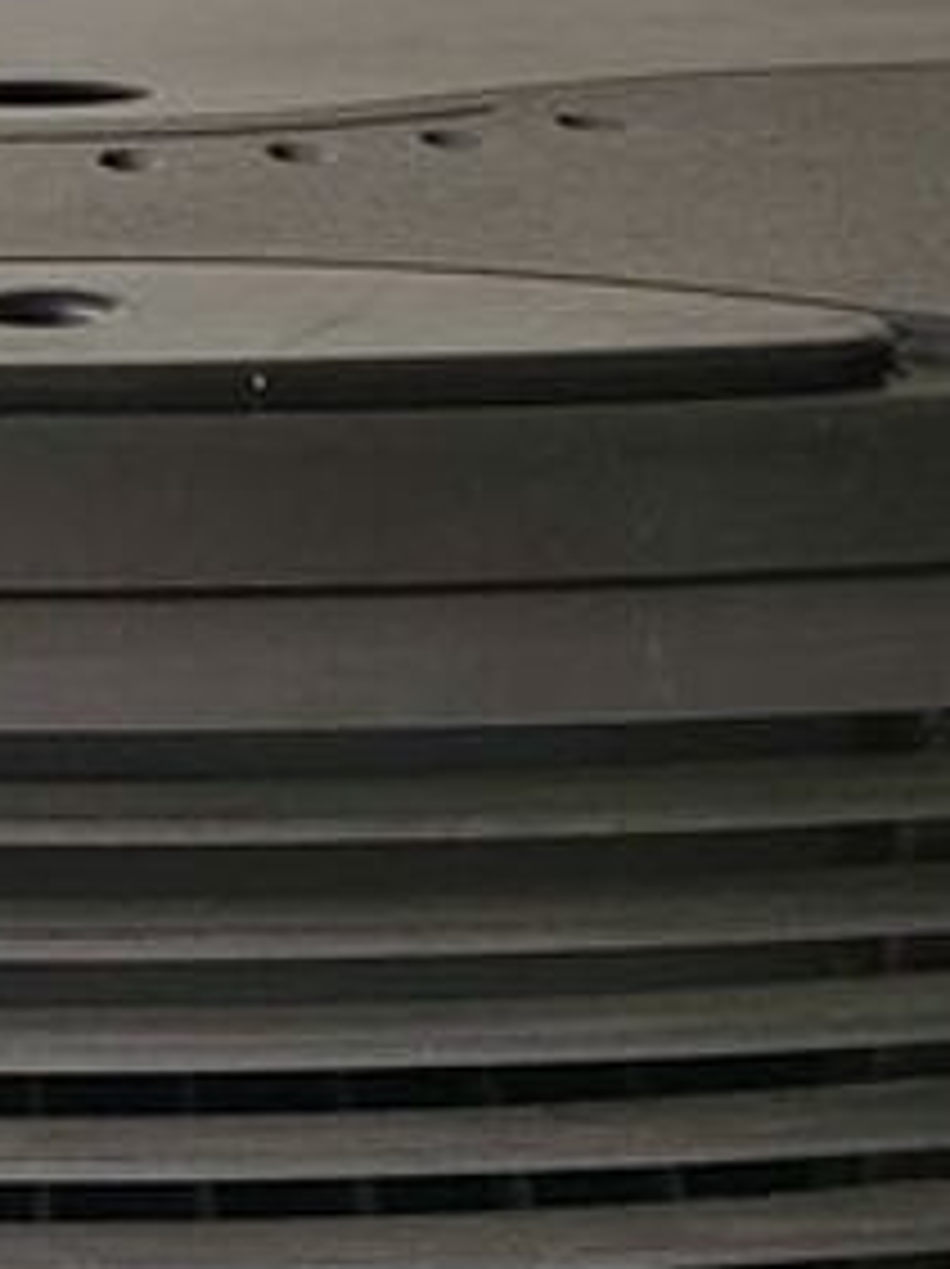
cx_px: -149
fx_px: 4508
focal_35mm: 123
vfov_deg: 13.6
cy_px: 2554
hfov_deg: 11.8
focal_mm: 4.25
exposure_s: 1/301
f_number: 1.8
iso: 50
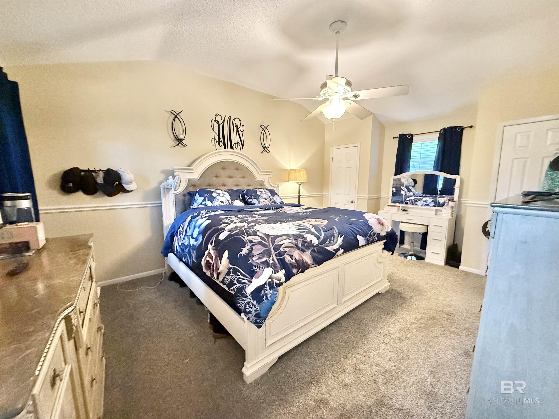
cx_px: 280
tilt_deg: -7.9
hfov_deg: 102.1
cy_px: 210
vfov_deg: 85.7
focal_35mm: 14
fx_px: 226
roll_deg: -0.1
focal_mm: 2.22
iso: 1000
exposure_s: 1/60
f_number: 2.2
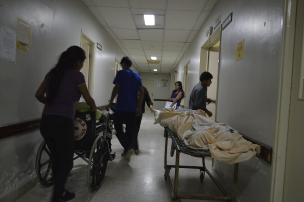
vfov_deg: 47.9
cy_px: 101
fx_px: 228
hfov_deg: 67.4
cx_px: 152
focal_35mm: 27
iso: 900
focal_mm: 18
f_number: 3.5
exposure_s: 1/15
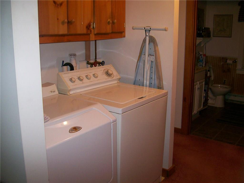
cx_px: 122
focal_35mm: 36
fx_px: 254
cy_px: 92
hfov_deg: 51.4
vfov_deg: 39.7
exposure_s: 1/32
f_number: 2.7
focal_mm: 6
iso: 140
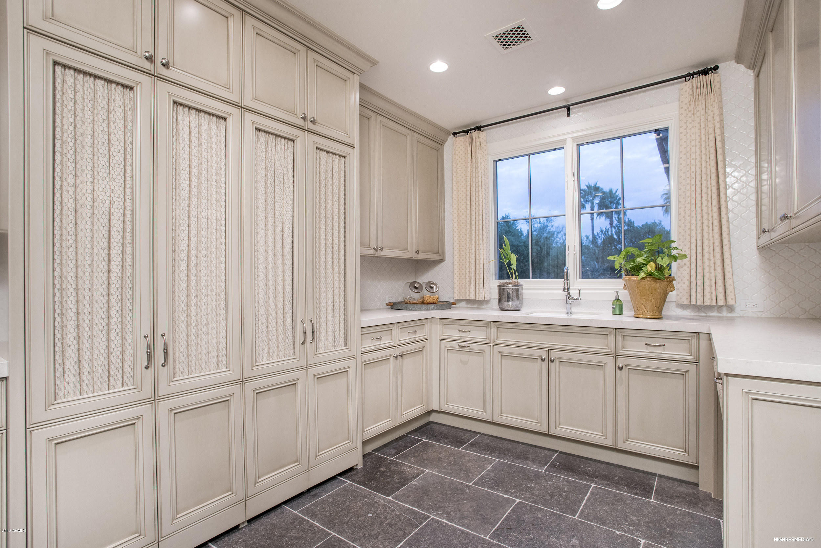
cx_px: 410
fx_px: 388
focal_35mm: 17
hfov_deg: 93.3
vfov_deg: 70.5
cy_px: 274
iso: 1250
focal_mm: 17
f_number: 8
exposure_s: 1/40
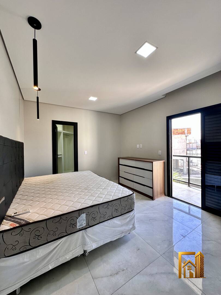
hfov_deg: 85.7
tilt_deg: +0.7
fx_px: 119
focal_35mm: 14
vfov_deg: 102.1
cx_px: 110
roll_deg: +0.2
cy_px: 148
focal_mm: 2.22
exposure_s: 1/120
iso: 100
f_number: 2.2
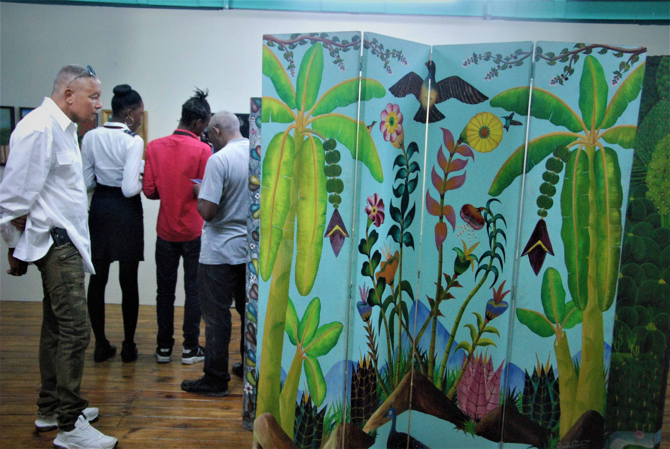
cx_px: 335
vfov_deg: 37.0
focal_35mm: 36
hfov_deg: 53.1
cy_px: 224
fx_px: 671
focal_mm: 24
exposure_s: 1/60
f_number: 4
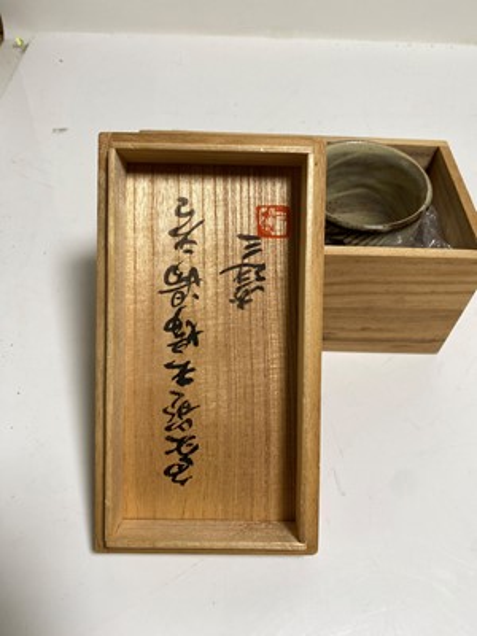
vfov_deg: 67.3
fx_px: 478
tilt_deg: -52.9
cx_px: 238
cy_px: 318
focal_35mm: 26
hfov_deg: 53.1
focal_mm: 4.25
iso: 32
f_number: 1.8
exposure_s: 1/115
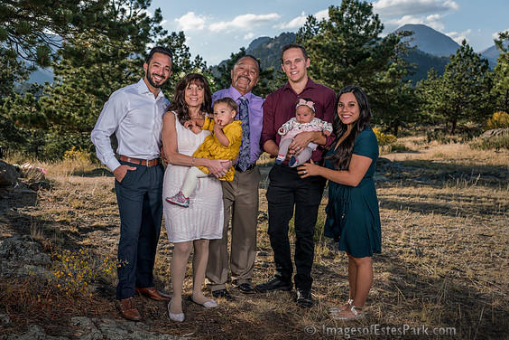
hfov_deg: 53.1
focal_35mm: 36
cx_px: 255
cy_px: 168
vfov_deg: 36.9
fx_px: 509
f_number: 4
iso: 160
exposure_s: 1/1600
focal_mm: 35
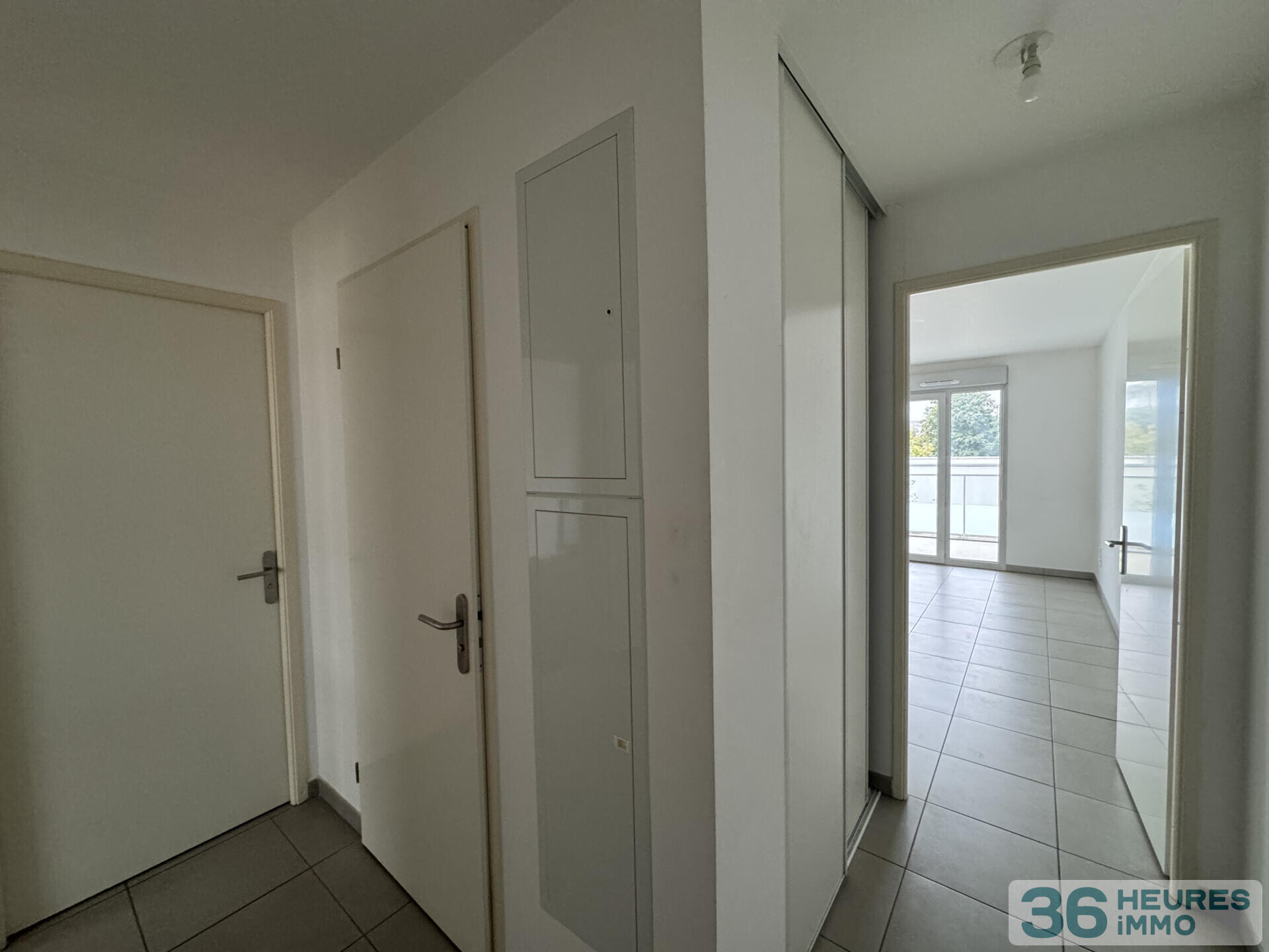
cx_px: 634
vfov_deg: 85.7
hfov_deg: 102.1
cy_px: 476
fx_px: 513
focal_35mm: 14
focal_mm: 2.22
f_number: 2.2
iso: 400
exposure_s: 1/50
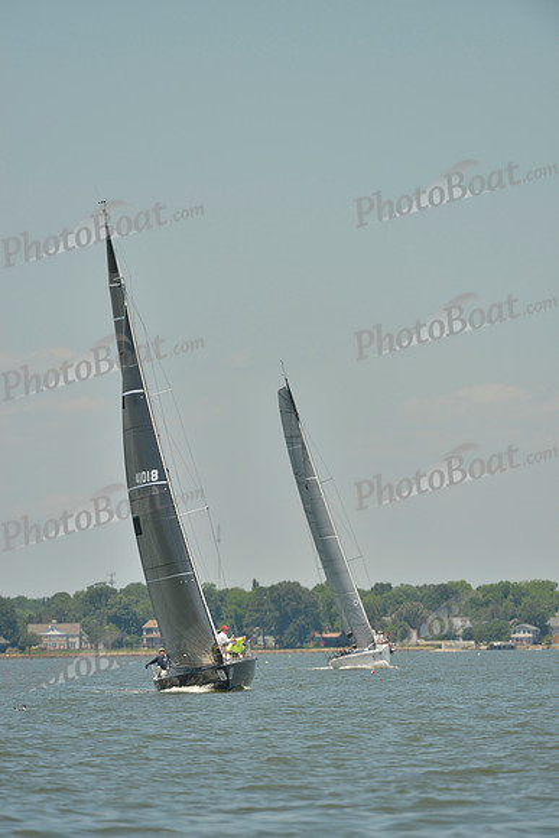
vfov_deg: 5.2
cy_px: 419
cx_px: 280
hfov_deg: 3.4
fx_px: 9310
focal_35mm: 400
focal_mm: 400
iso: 200
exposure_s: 1/1250
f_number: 6.3
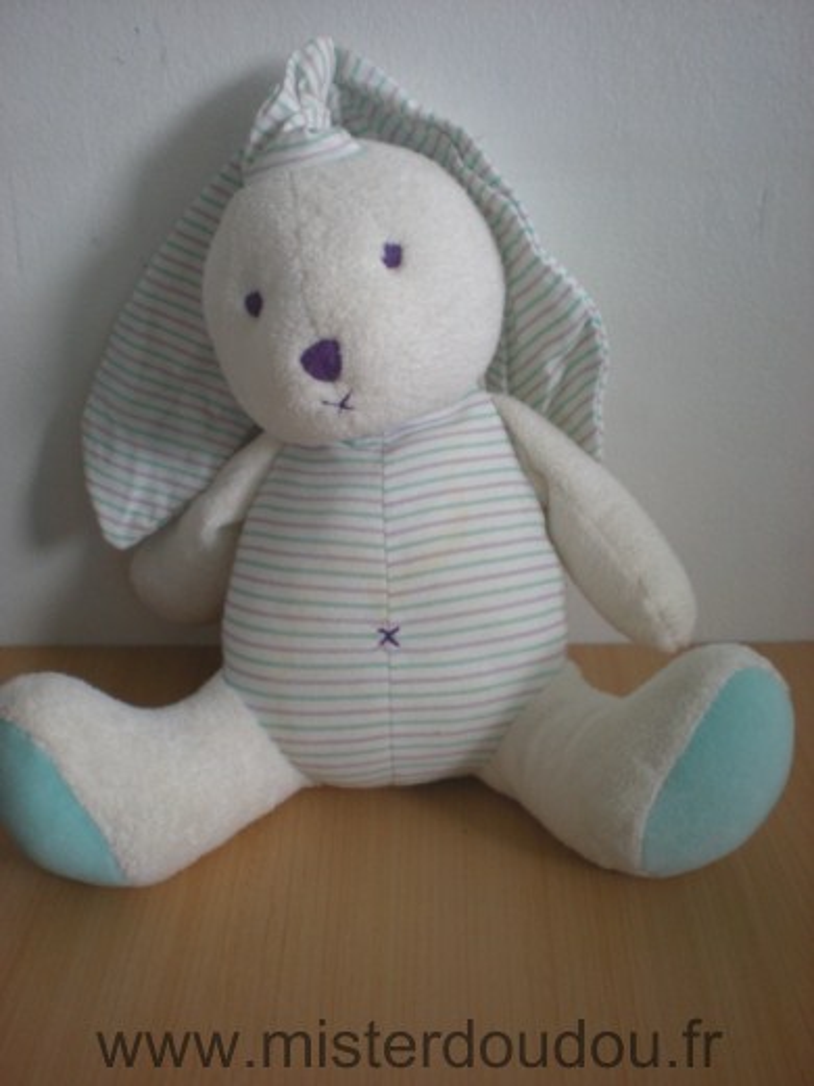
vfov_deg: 49.0
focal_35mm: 38
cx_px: 407
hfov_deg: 37.7
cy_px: 543
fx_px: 1191
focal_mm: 6.3
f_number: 3.1
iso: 154
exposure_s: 1/62.4
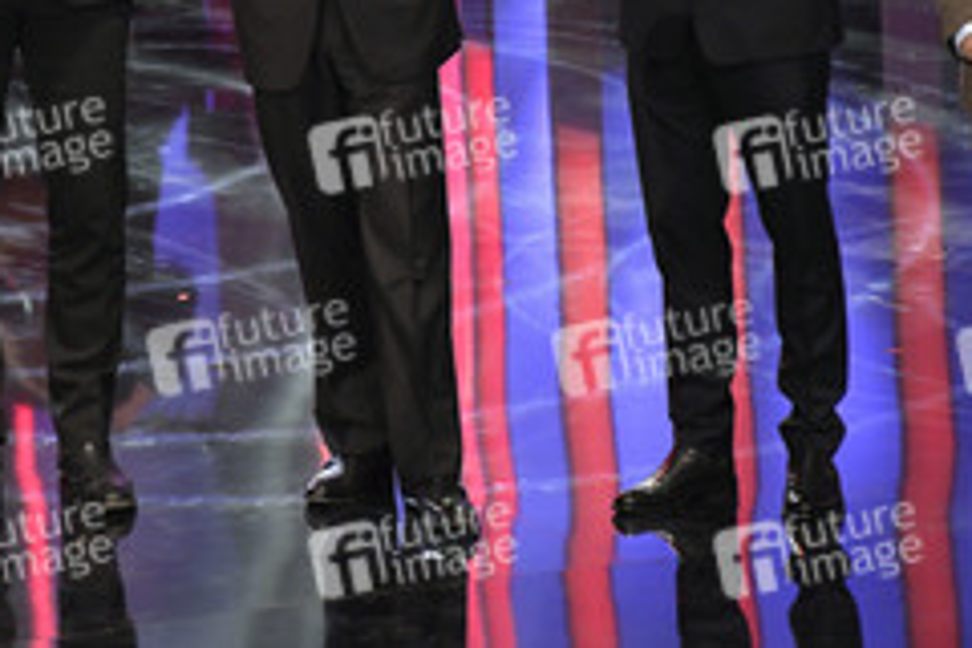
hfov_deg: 4.8
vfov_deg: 3.2
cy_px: 45
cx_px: 306
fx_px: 11663
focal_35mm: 432
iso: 3200
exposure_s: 1/160
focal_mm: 230
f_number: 6.3
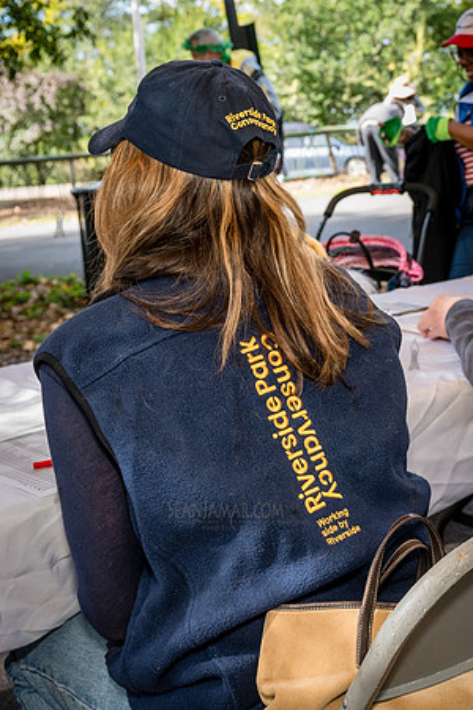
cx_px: 377
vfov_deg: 36.1
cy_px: 262
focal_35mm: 55
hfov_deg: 24.3
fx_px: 1083
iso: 1000
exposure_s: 1/400
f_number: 5
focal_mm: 29
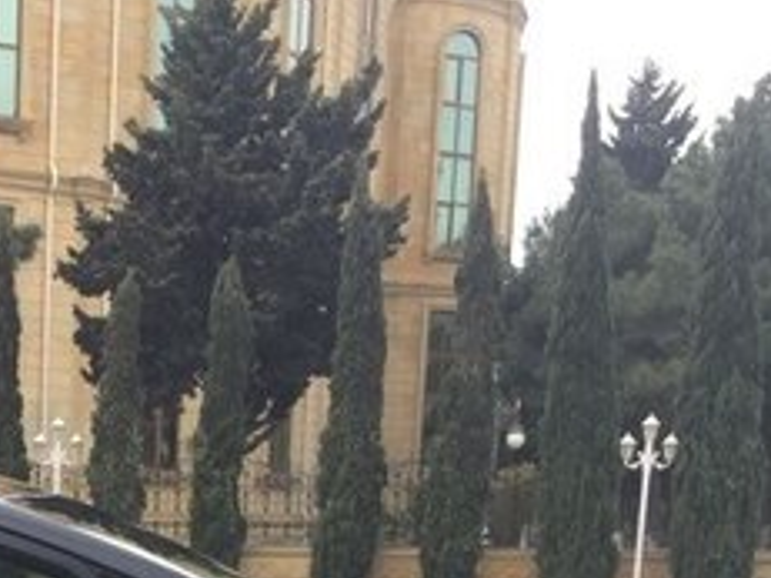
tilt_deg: -9.3
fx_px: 1848
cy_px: 817
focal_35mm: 83
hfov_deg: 22.0
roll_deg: -1.3
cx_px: -117
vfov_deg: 16.5
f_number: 2.2
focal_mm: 4.15
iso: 32
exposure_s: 1/590
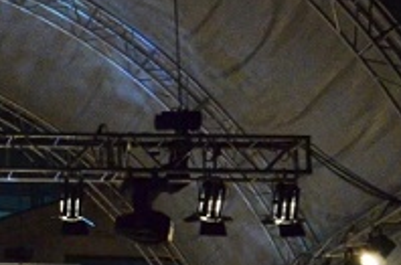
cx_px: -209
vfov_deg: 11.4
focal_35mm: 118
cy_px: 278
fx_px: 1312
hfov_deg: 15.9
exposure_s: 1/125
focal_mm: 19
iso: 5000
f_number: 5.6
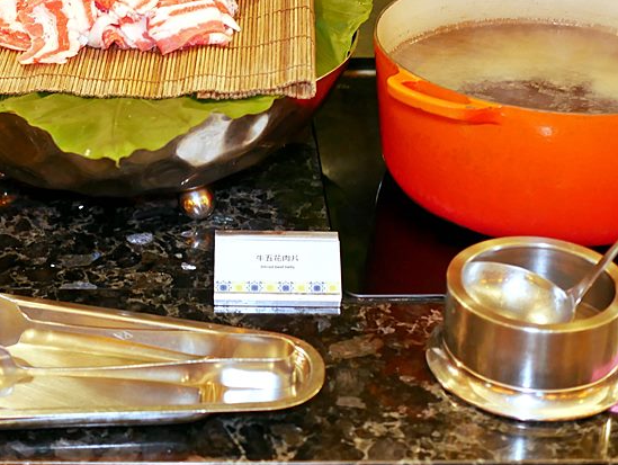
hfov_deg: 21.4
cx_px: 200
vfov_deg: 16.1
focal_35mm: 91
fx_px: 1626
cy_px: 90
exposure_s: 1/60
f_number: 1.8
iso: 640
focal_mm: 25
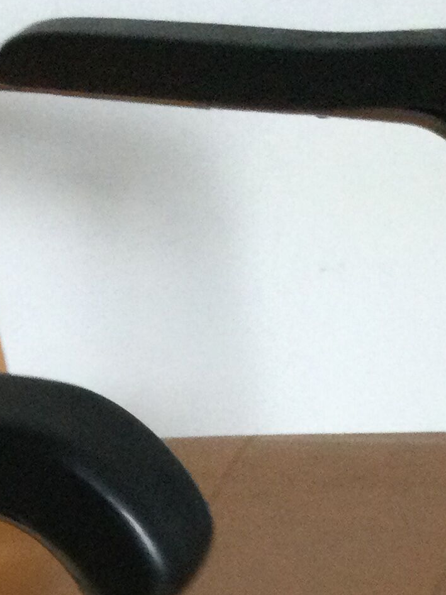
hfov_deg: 13.4
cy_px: 969
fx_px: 1839
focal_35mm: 107
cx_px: -105
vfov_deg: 16.3
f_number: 2.4
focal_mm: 3.3
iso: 125
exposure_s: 1/33
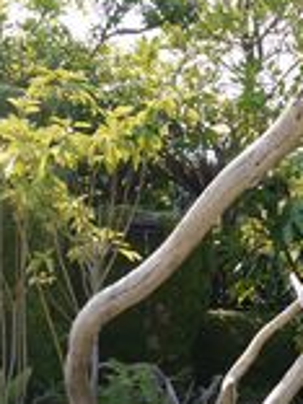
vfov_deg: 17.7
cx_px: 290
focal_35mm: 109
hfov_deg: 13.4
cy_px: 385
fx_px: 1272
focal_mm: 17
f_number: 5.6
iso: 100
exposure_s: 1/250
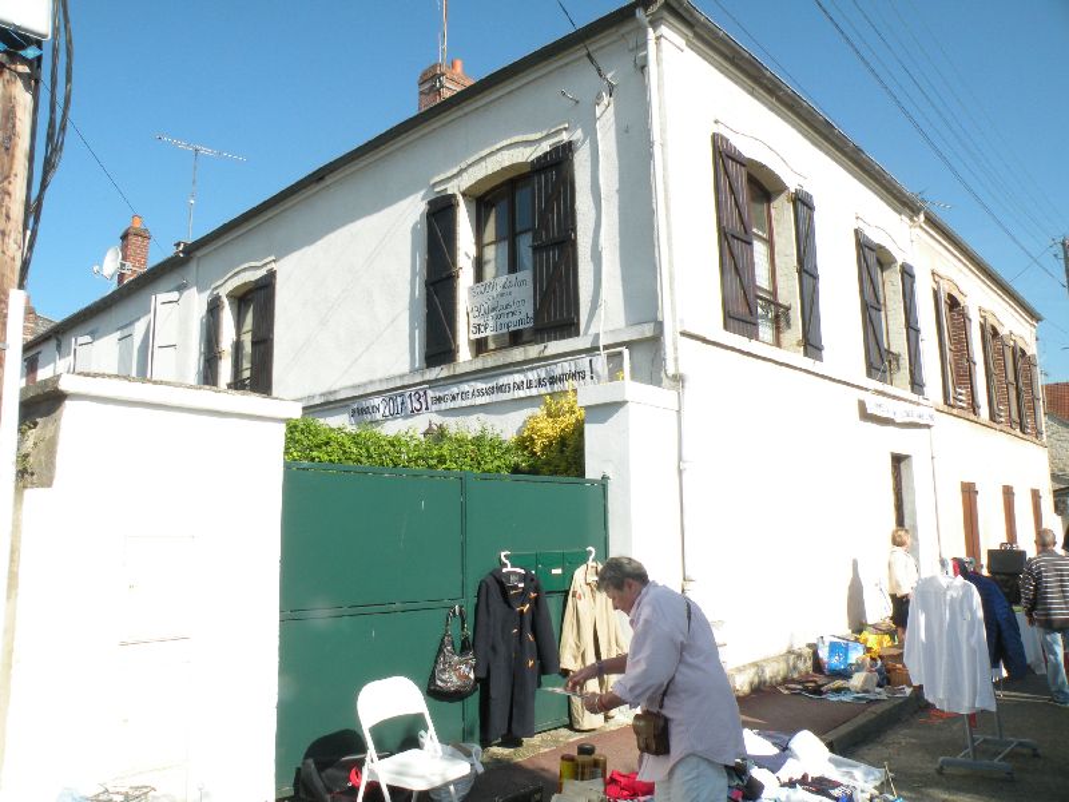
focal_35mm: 27
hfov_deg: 65.3
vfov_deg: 51.4
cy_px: 401
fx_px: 834
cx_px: 534
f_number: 8
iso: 100
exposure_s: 1/125
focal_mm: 4.7
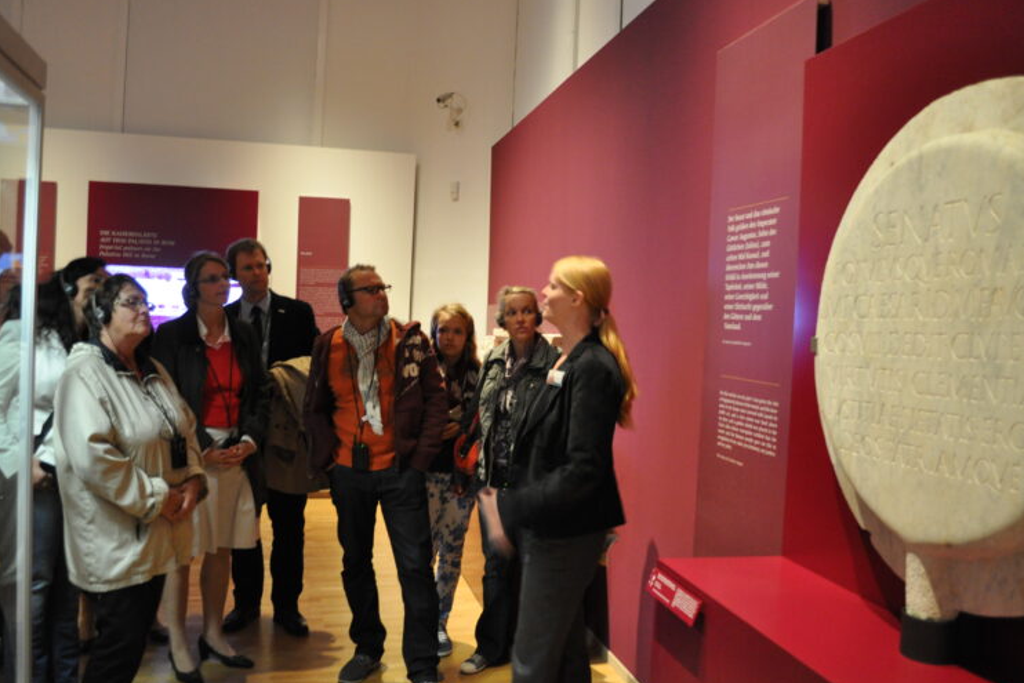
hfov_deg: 60.3
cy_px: 345
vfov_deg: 42.3
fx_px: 882
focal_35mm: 31
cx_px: 505
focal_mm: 20
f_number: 3.8
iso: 1600
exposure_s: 1/5
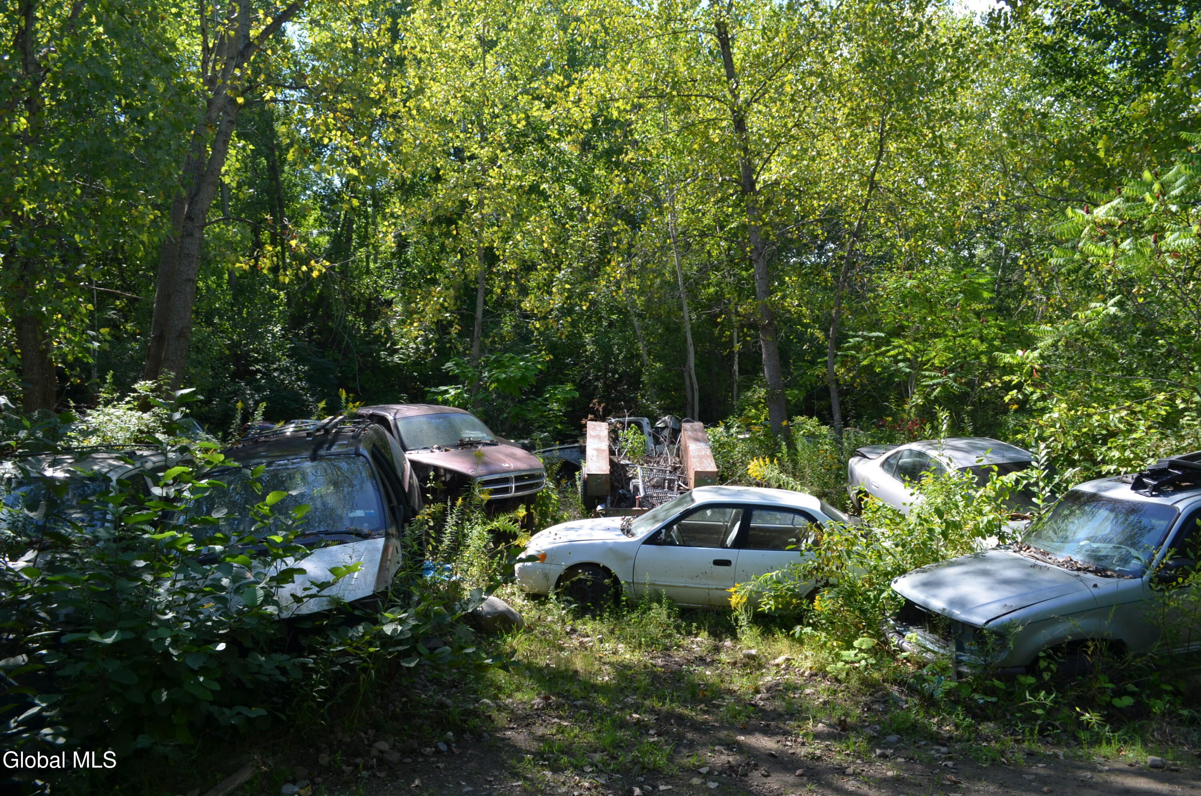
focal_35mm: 27
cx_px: 600
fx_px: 899
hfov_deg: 67.5
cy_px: 398
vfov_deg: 47.7
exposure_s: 1/200
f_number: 7.1
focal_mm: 18
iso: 200
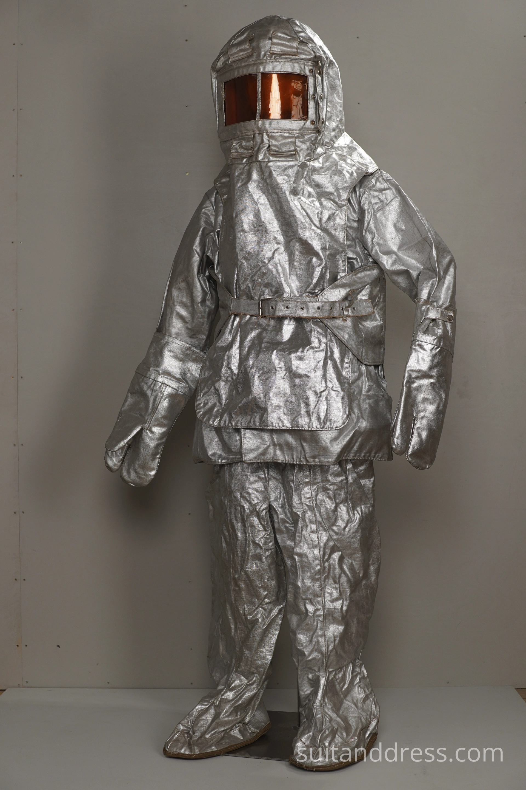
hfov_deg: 28.1
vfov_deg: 41.1
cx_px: 263
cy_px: 395
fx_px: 1052
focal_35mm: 48
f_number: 3.2
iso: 200
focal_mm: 32
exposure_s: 1/100
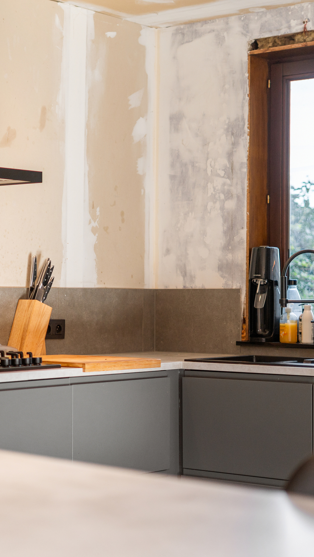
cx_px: 53
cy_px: 280
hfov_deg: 15.2
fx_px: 1169
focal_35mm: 79
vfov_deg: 26.8
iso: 250
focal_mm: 50
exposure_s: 1/1000
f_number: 1.8
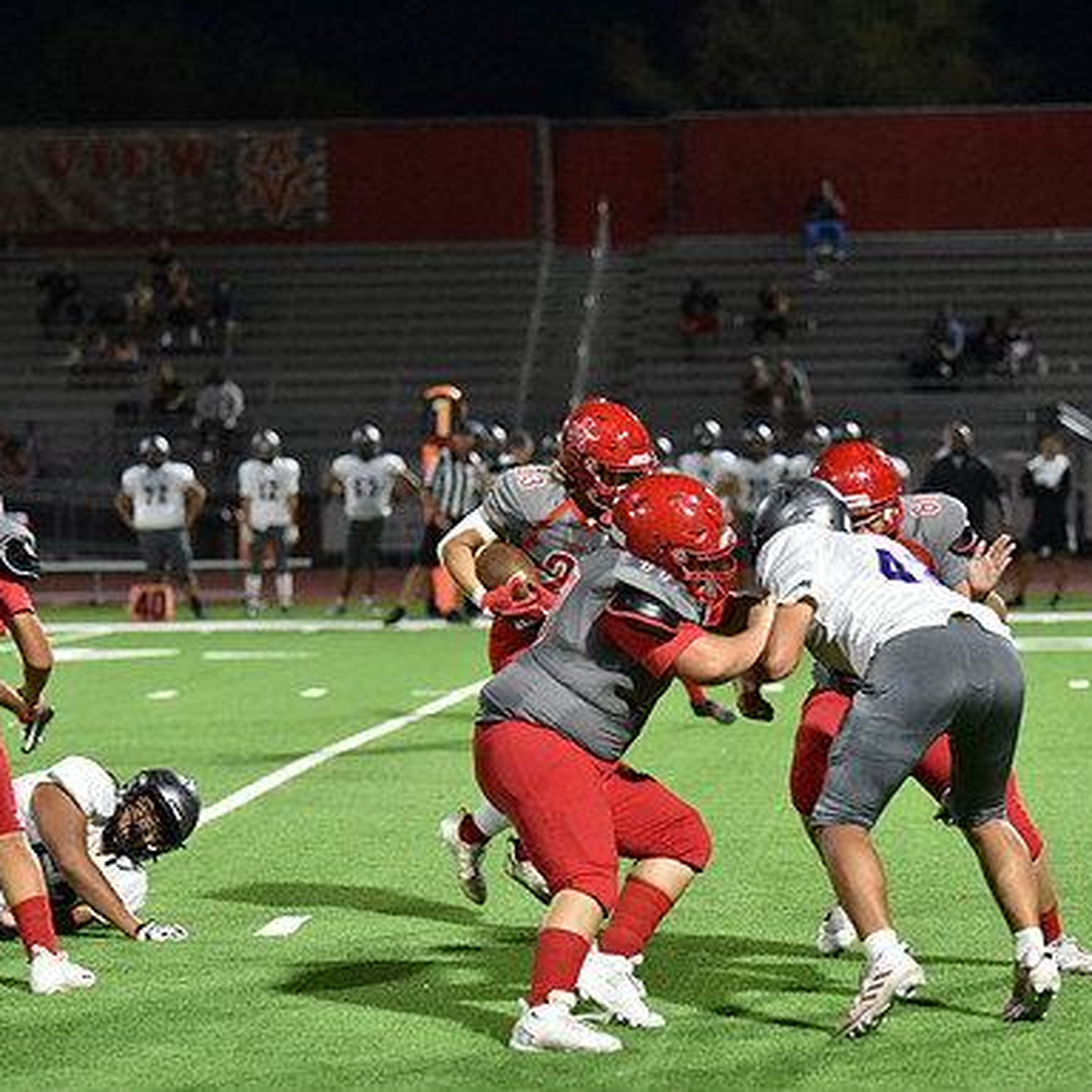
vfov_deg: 10.5
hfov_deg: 10.5
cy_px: 545
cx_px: 546
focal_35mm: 167
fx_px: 5960
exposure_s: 1/1000
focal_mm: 130
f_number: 2.8
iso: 10000
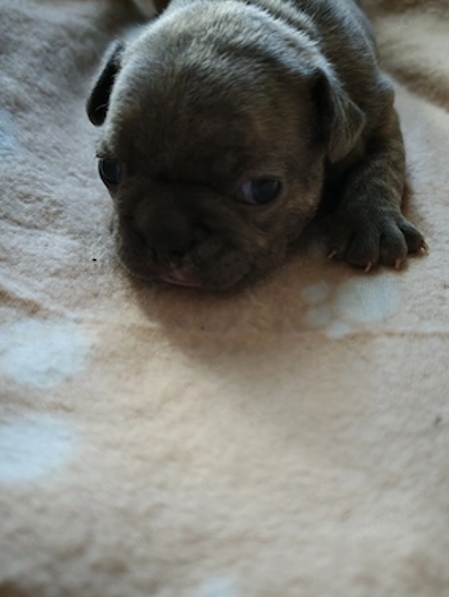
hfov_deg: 38.7
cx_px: 234
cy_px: 294
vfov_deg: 50.1
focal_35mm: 37
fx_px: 639
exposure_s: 1/100
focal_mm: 8.71
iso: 80
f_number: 1.67
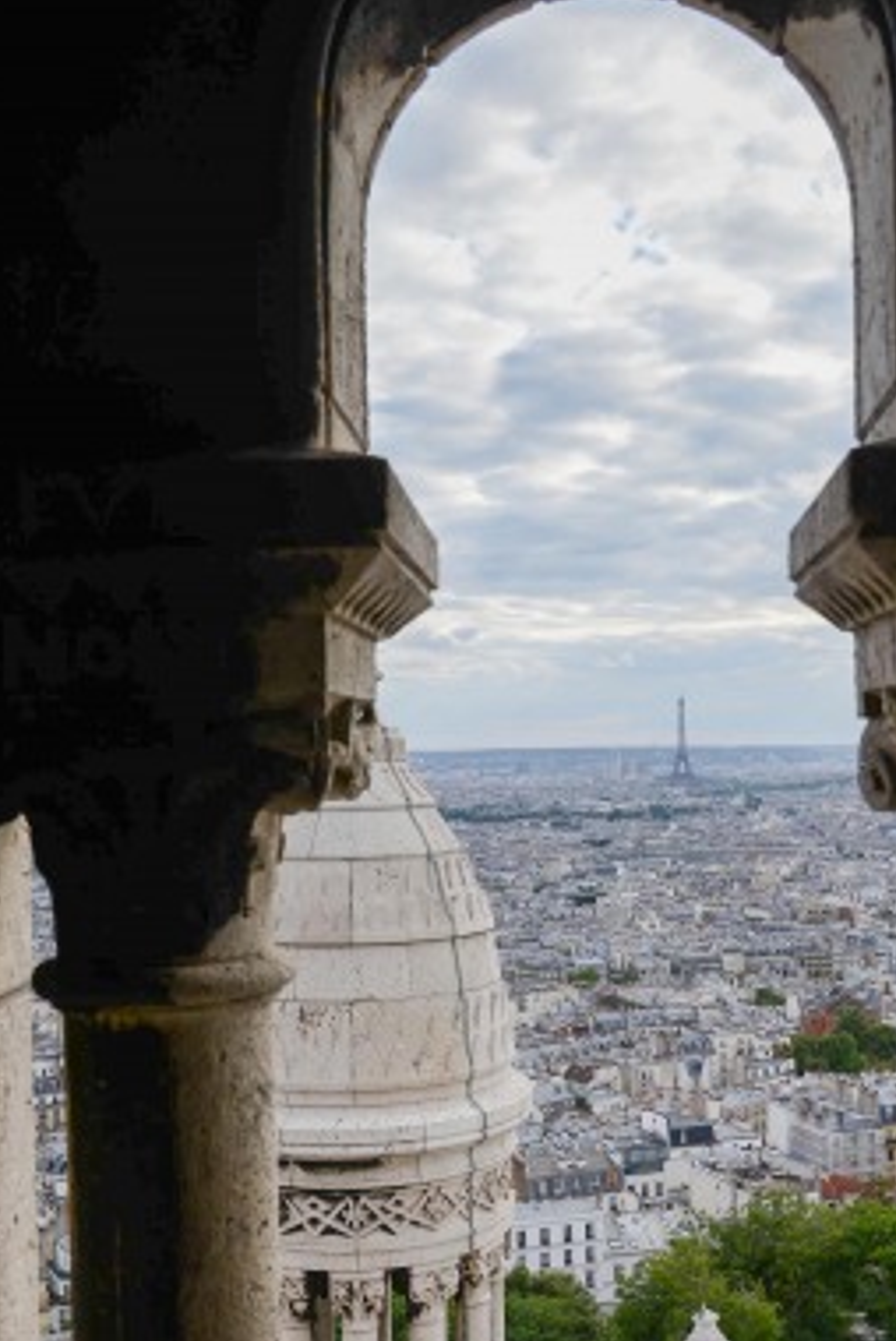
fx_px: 1640
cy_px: 799
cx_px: 554
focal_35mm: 44
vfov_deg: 44.3
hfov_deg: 30.5
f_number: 11
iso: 250
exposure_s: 1/200
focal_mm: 31
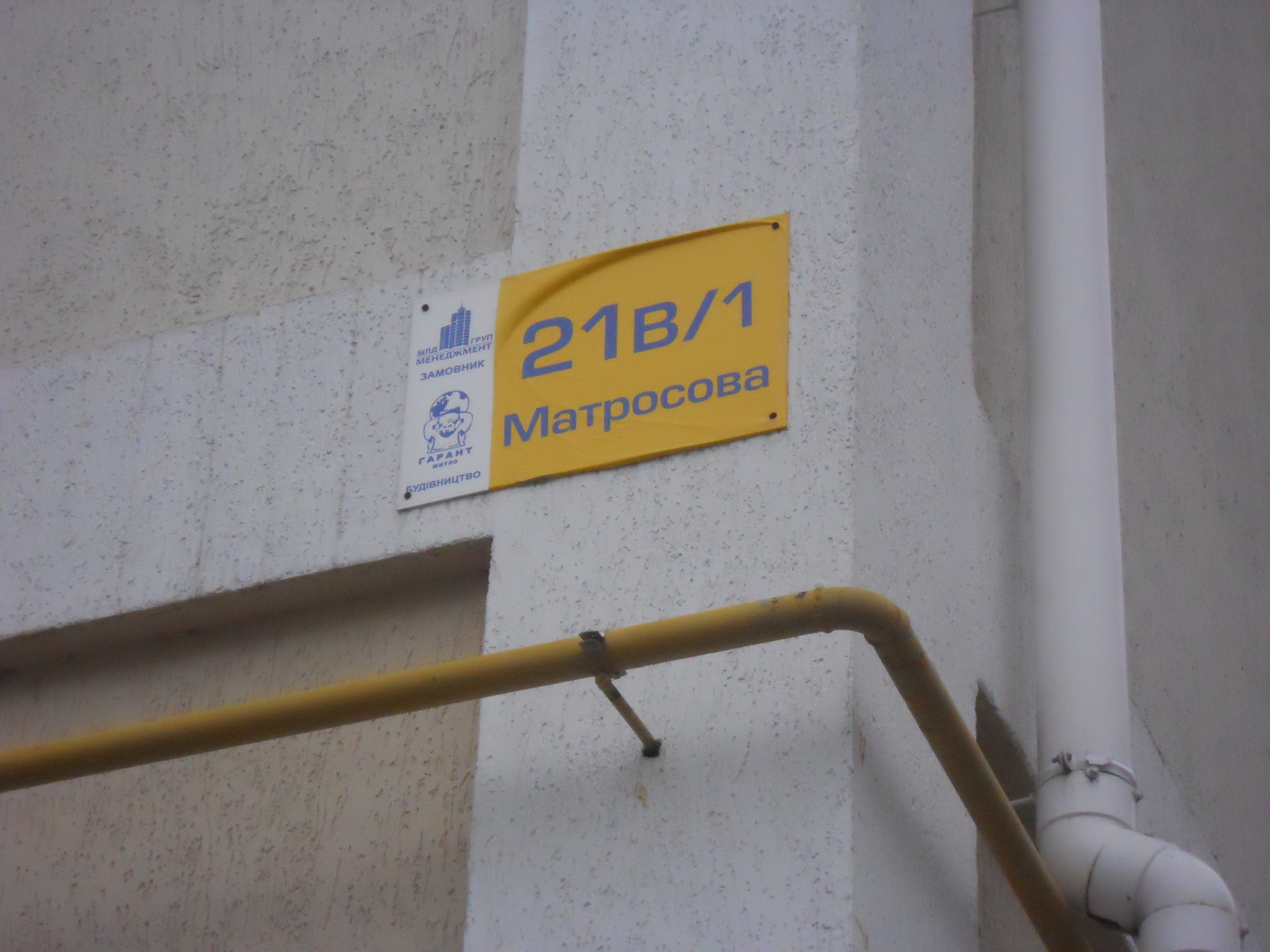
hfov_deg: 15.6
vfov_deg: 11.8
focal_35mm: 126
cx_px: 635
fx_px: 4623
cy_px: 476
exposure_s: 1/125
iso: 800
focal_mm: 22.6
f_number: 6.2
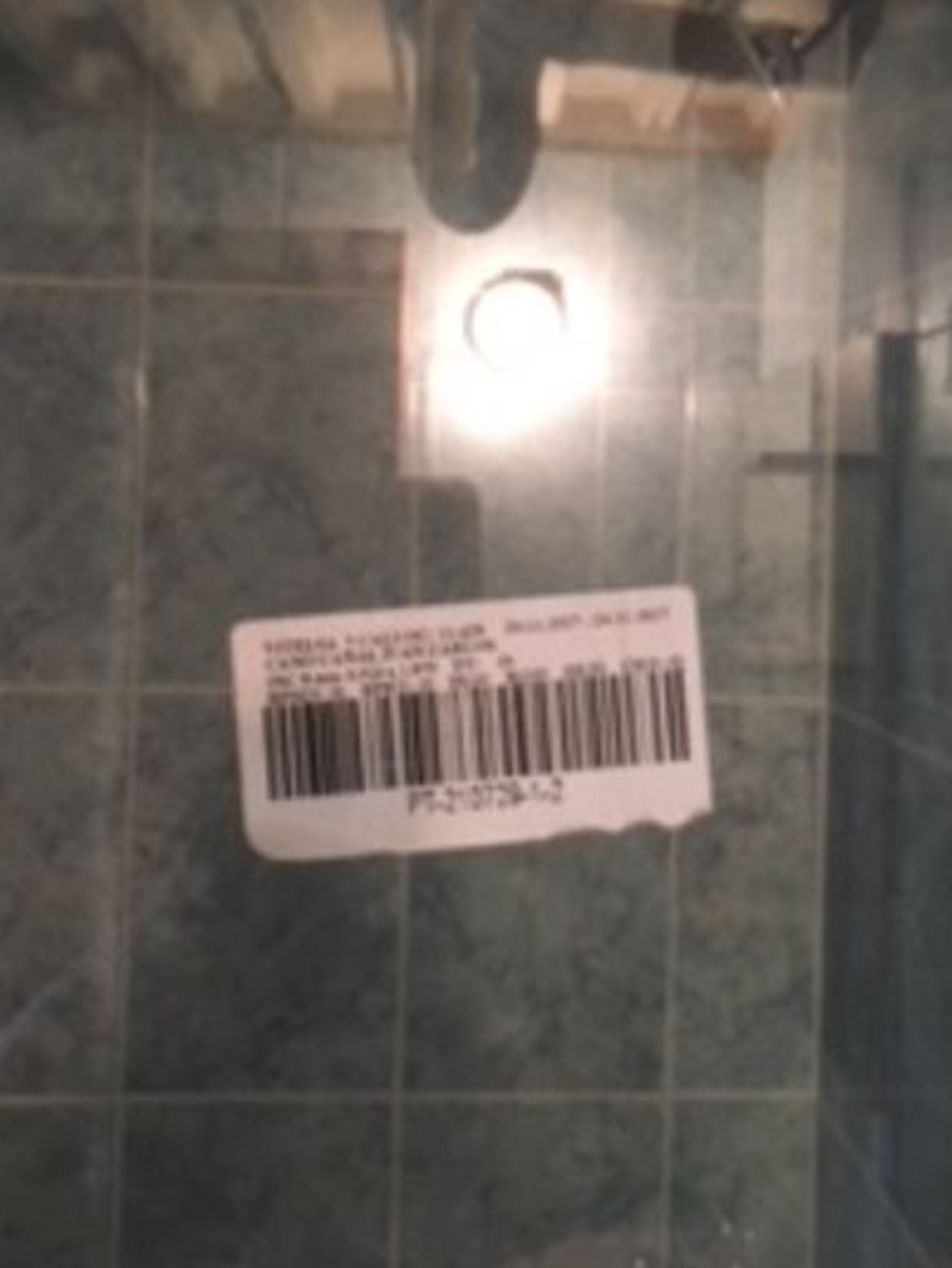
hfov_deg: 39.6
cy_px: 490
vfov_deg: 50.9
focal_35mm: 36
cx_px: 541
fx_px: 1320
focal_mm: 4.15
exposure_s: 1/20
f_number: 2.2
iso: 200
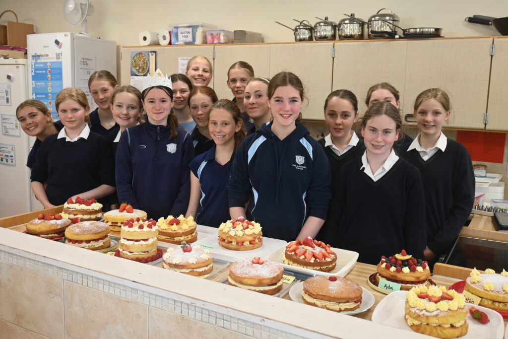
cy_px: 170
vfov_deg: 39.2
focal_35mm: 34
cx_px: 254
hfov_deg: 56.1
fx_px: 476
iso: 640
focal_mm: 22.5
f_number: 4
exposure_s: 1/125
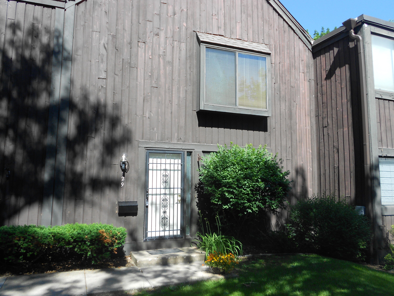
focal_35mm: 29
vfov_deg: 48.2
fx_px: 330
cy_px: 148
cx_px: 197
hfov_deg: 61.7
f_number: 3.4
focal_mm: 5.1
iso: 80
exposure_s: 1/320
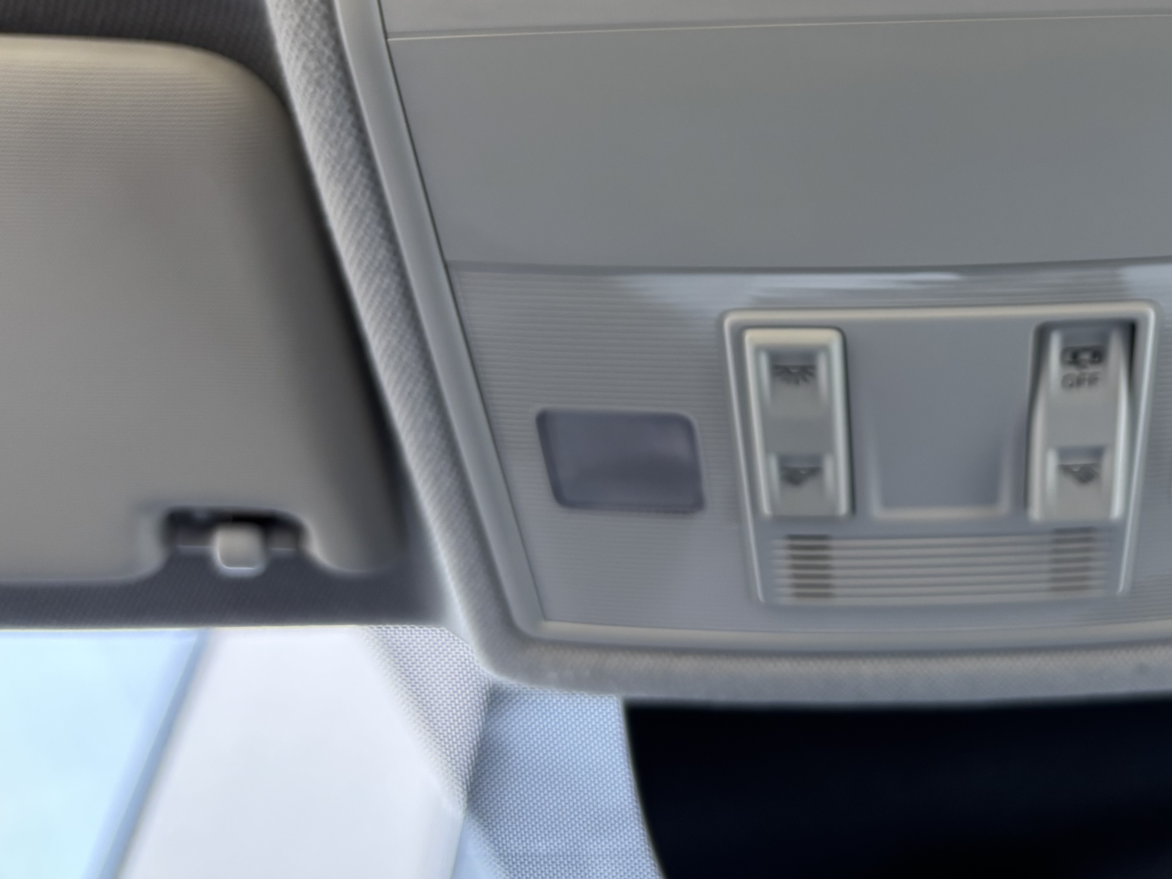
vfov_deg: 31.1
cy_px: 139
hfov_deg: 40.7
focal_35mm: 45
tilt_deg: +53.3
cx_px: 895
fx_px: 1524
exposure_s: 1/121
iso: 125
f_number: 1.6
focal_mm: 5.96
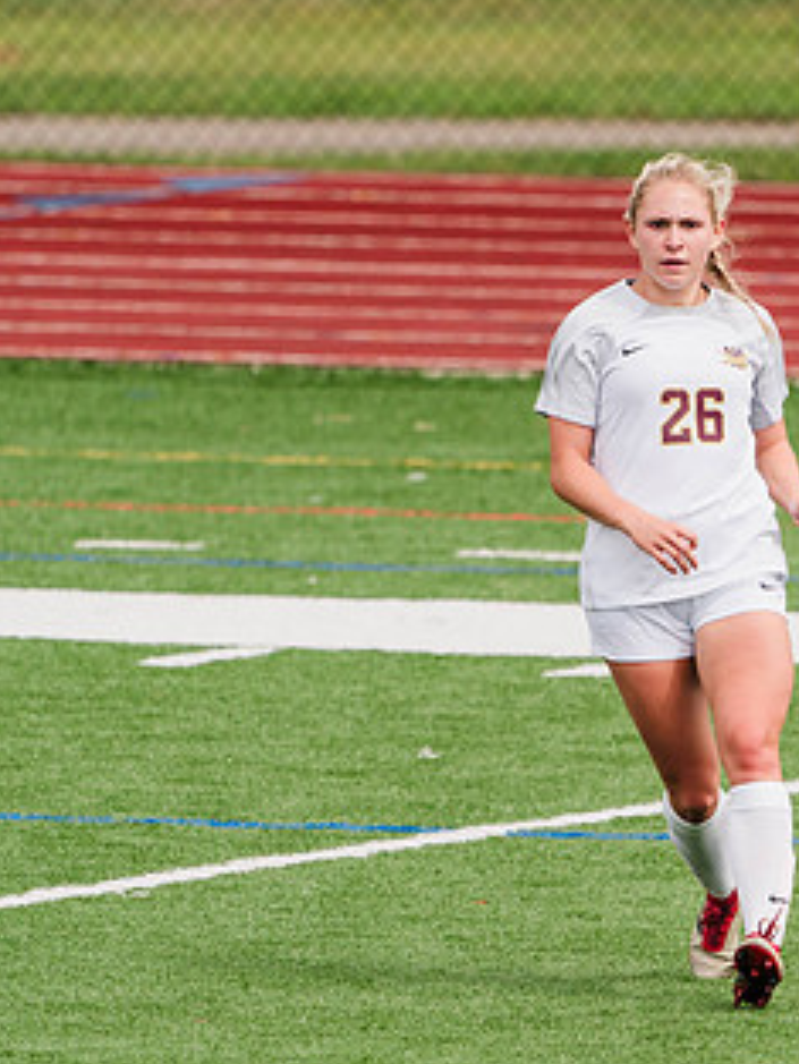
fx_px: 38905
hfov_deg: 1.2
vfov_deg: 1.6
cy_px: 531
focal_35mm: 1265
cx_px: 665
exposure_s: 1/1600
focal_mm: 600
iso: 500
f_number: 6.3
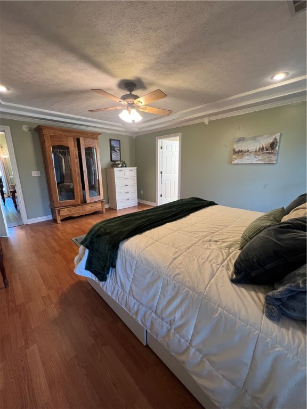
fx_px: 154
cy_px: 204
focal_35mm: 13
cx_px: 154
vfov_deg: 106.2
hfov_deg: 89.9
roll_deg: +1.2
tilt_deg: -13.4
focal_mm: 1.57
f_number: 1.8
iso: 160
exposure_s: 1/60
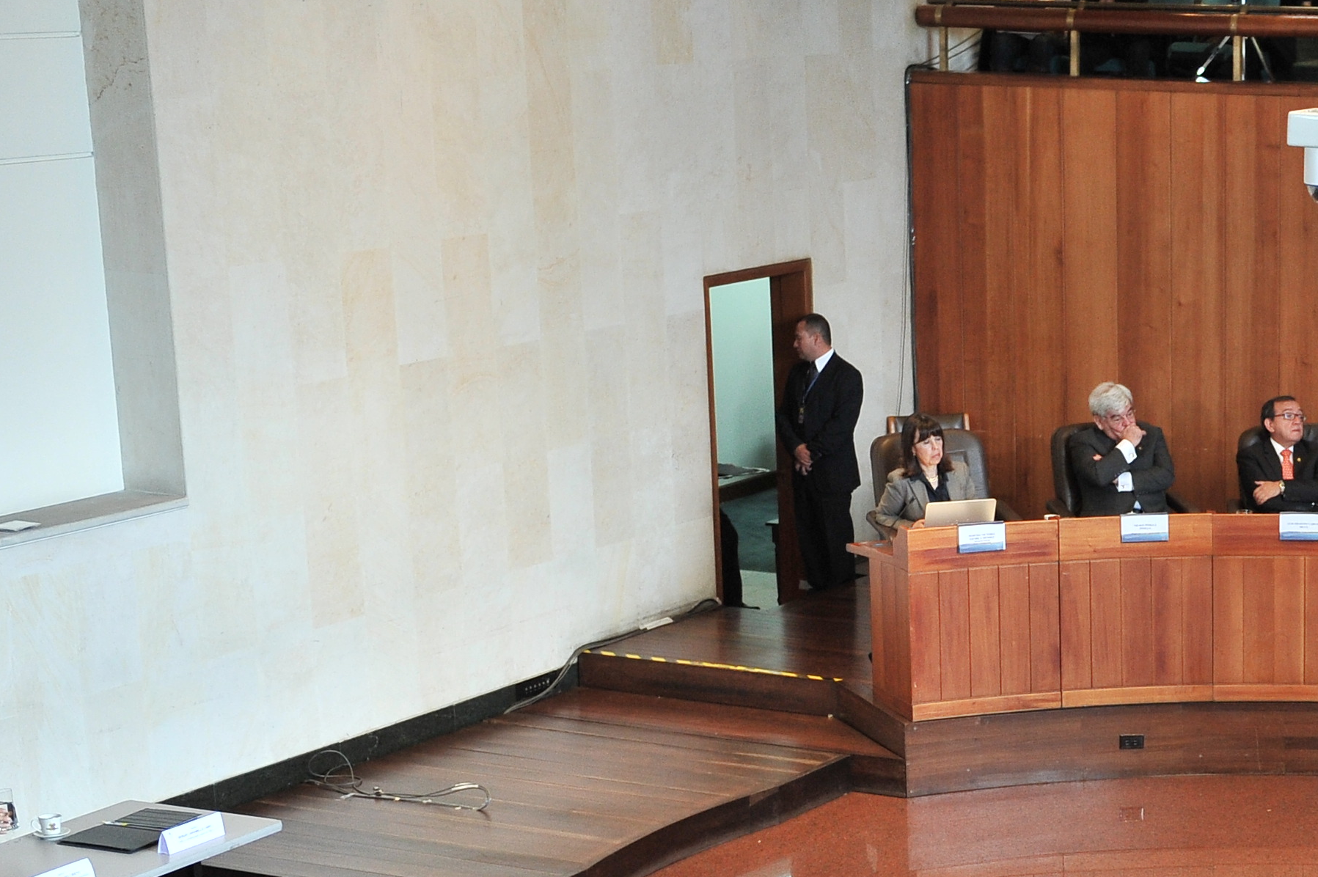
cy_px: 788
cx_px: 1289
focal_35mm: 90
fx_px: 3293
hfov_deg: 21.9
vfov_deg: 15.0
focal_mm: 38
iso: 1600
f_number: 2.8
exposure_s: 1/320
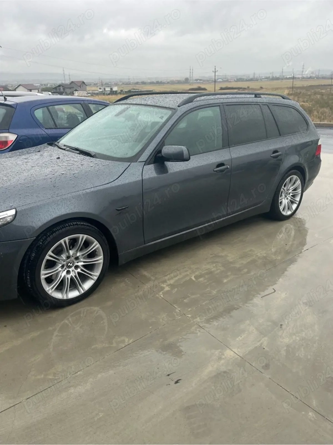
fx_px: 333
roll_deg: +3.4
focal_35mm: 26
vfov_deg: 67.3
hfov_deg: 53.1
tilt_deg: -23.5
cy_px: 222
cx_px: 166
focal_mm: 5.1
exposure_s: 1/212
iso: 40
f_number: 1.6
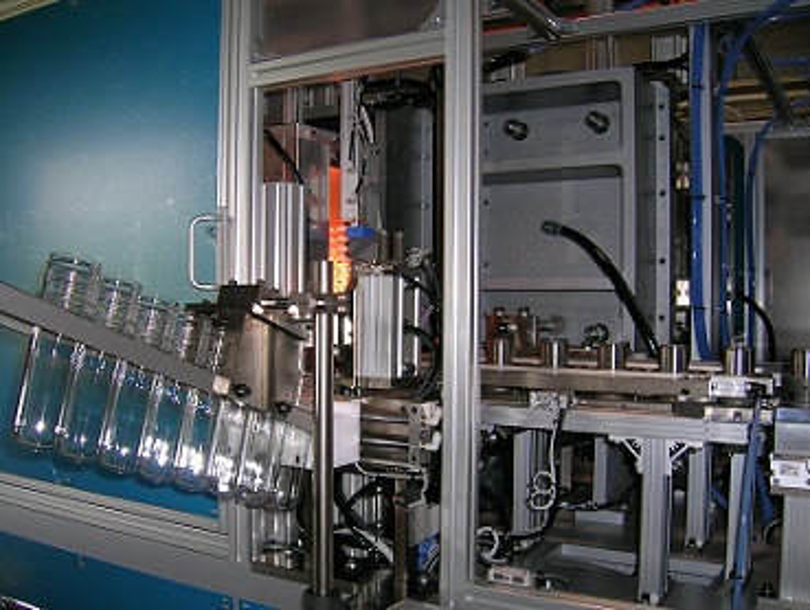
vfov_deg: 40.8
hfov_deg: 52.6
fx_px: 820
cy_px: 305
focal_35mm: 35
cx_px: 405
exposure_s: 1/60.1
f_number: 2.8
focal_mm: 5.4
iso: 50
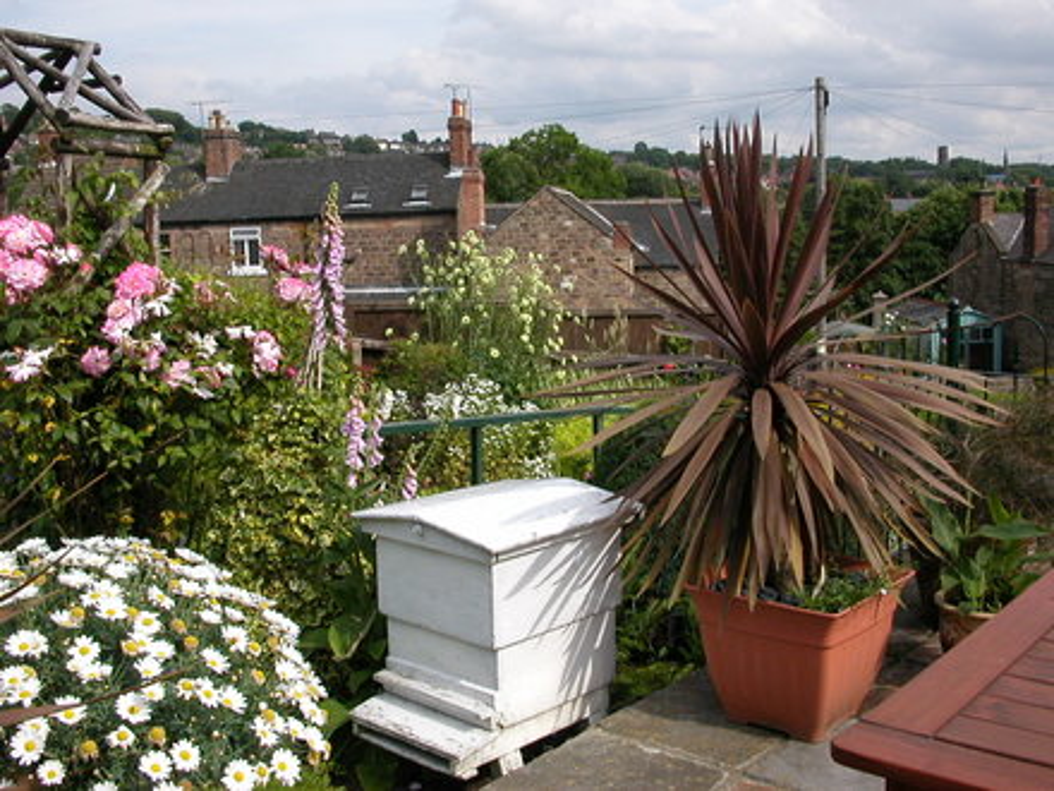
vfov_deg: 38.7
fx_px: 1127
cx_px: 527
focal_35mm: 37
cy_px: 396
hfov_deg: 50.1
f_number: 4.5
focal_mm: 5.6
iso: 100
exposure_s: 1/518
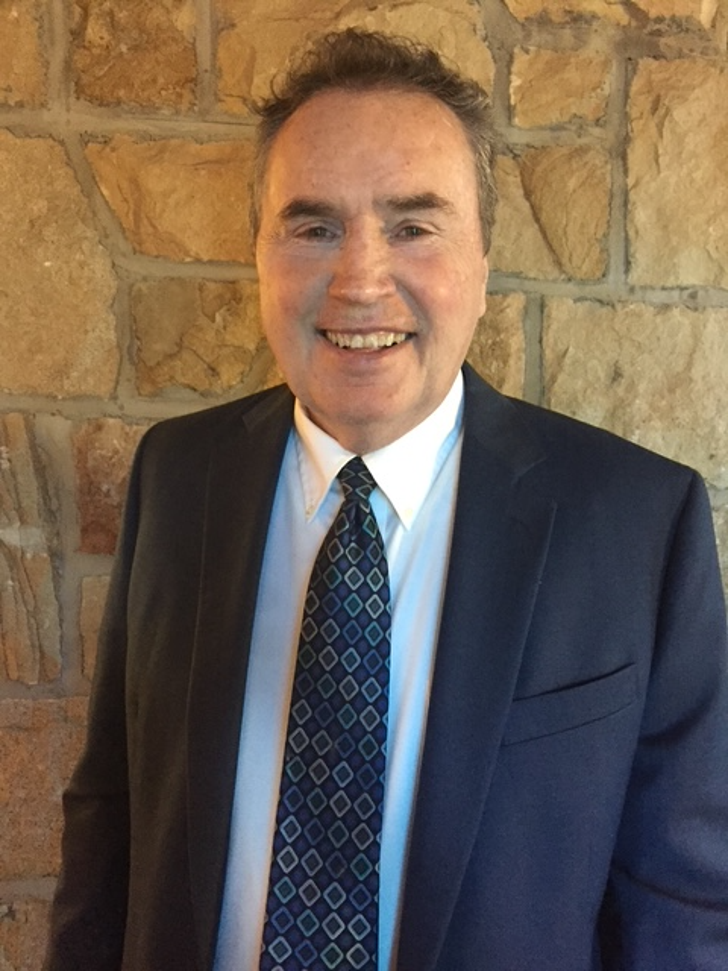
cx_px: 364
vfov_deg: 61.7
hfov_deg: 48.2
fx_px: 813
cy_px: 486
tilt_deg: -2.8
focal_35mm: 29
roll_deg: -1.4
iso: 400
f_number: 2.2
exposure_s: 1/15
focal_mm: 4.15
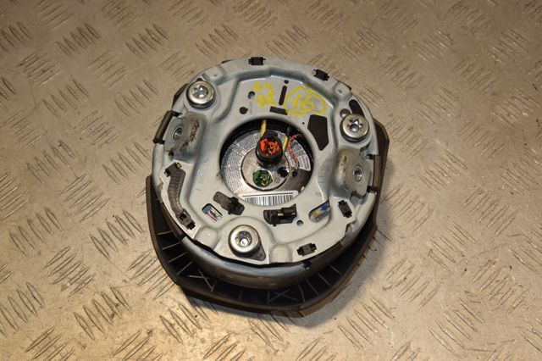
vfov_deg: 34.2
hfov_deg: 49.6
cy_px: 180
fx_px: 587
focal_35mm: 39
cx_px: 271
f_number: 8
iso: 800
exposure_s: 1/200
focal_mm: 26
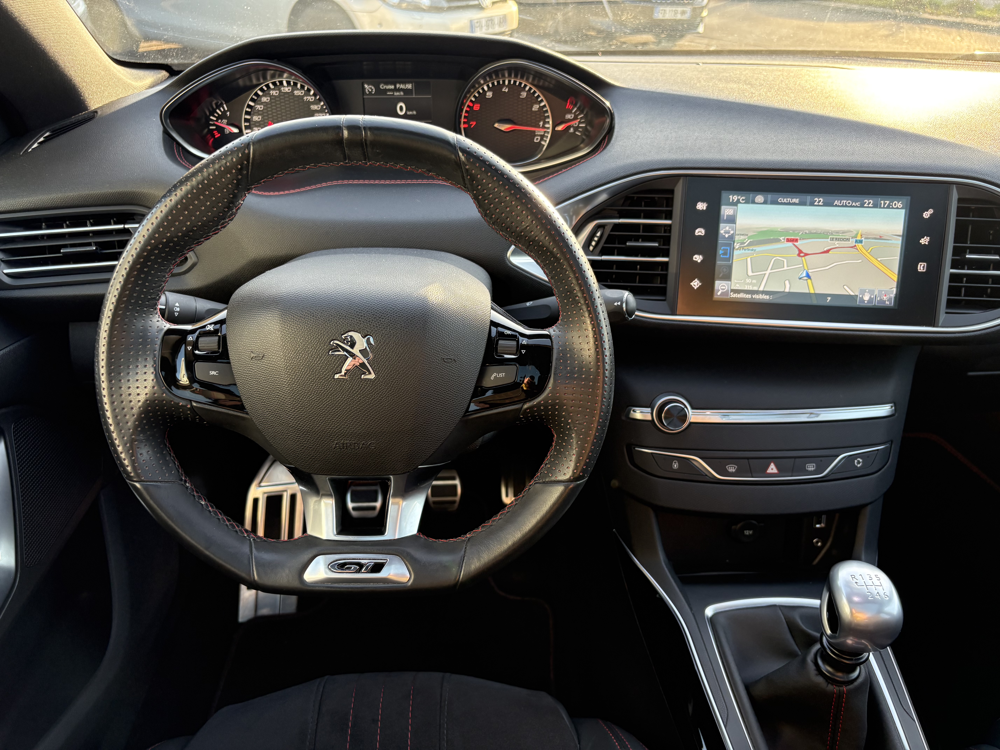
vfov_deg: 53.1
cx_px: 500
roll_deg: -2.4
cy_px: 375
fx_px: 751
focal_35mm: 26
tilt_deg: -30.7
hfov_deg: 67.3
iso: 125
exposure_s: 1/112
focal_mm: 5.96
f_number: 1.6
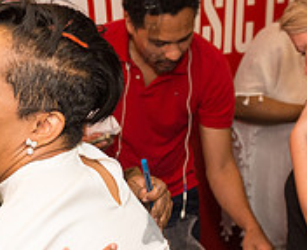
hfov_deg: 20.1
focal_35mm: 92
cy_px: 181
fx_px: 841
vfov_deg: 16.8
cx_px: 3
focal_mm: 24
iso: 2000
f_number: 4
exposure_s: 1/500
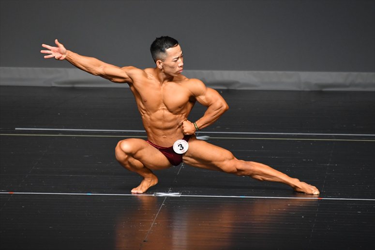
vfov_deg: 3.1
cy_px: 125
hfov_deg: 4.6
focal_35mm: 450
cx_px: 188
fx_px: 4685
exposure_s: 1/400
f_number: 5.6
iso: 2500
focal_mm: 300
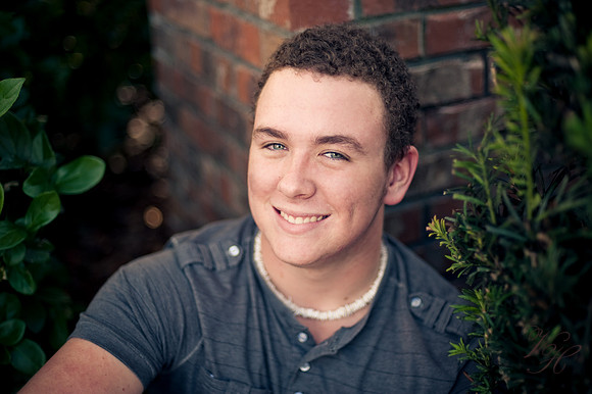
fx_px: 822
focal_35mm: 50
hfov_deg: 39.6
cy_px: 197
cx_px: 296
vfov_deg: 27.0
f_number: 1.4
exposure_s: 1/400
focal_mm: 50
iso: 200
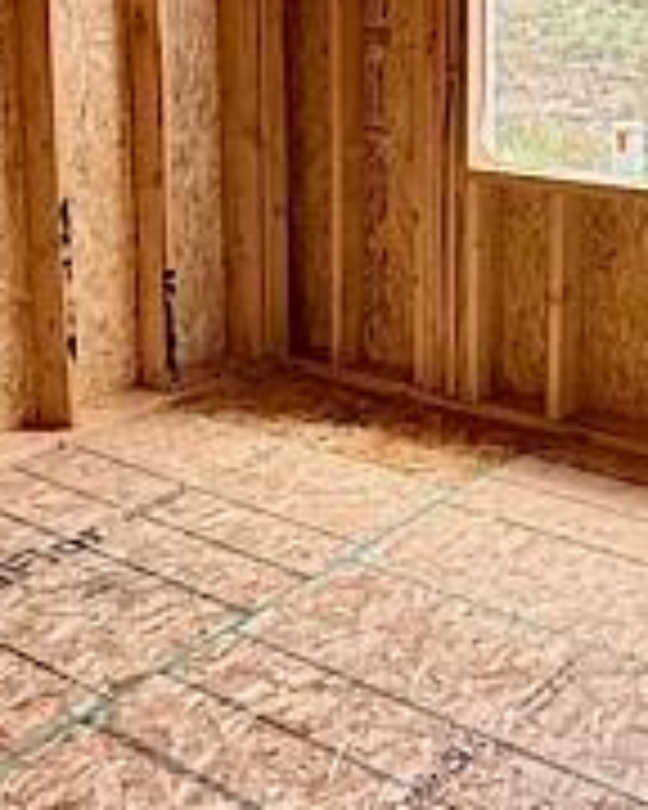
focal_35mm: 57
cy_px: 169
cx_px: 360
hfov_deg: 26.7
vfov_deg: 32.2
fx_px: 1366
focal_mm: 2.22
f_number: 2.2
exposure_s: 1/217
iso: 50
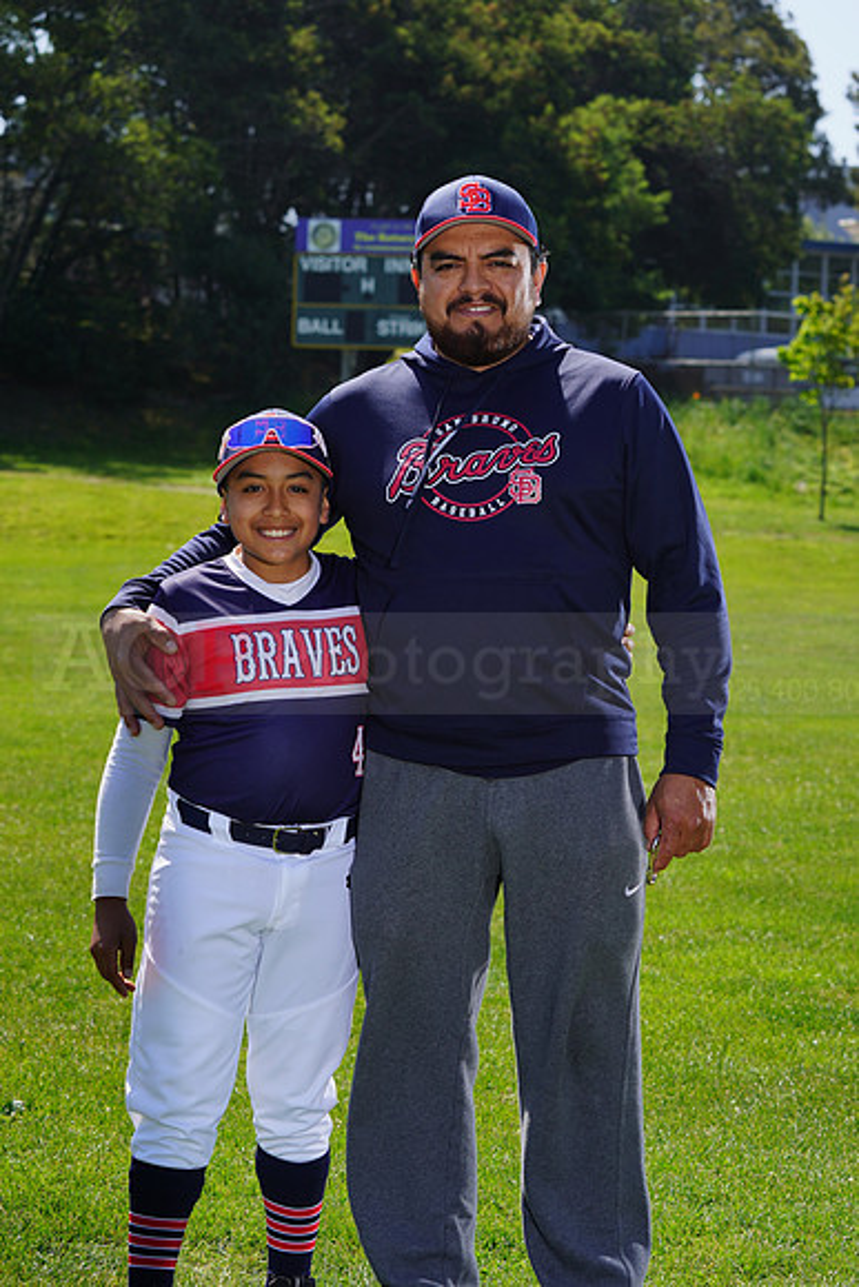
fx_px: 3577
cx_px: 430
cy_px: 644
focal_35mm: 100
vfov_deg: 20.4
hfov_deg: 13.7
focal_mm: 100
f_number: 8
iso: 100
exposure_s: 1/250
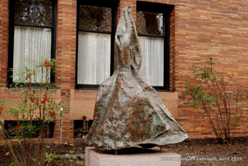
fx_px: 300
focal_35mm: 44
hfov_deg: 44.9
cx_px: 124
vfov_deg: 30.9
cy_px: 83
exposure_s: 1/10
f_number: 11
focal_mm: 29
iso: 100
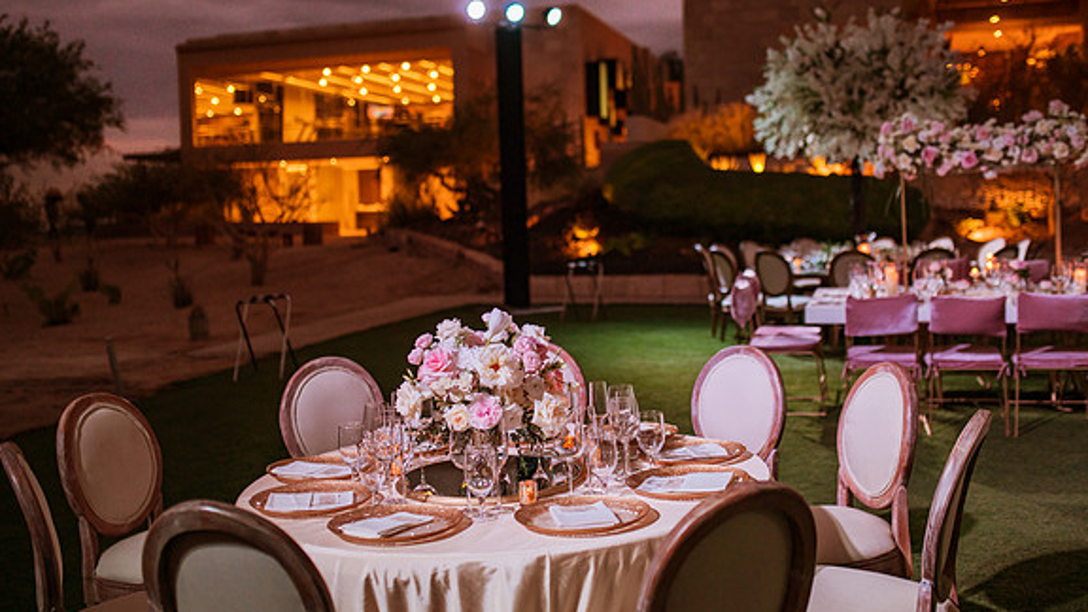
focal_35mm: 38
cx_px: 544
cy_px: 272
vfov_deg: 31.2
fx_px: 1096
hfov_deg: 52.8
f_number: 1.8
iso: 2000
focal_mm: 35
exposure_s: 1/200
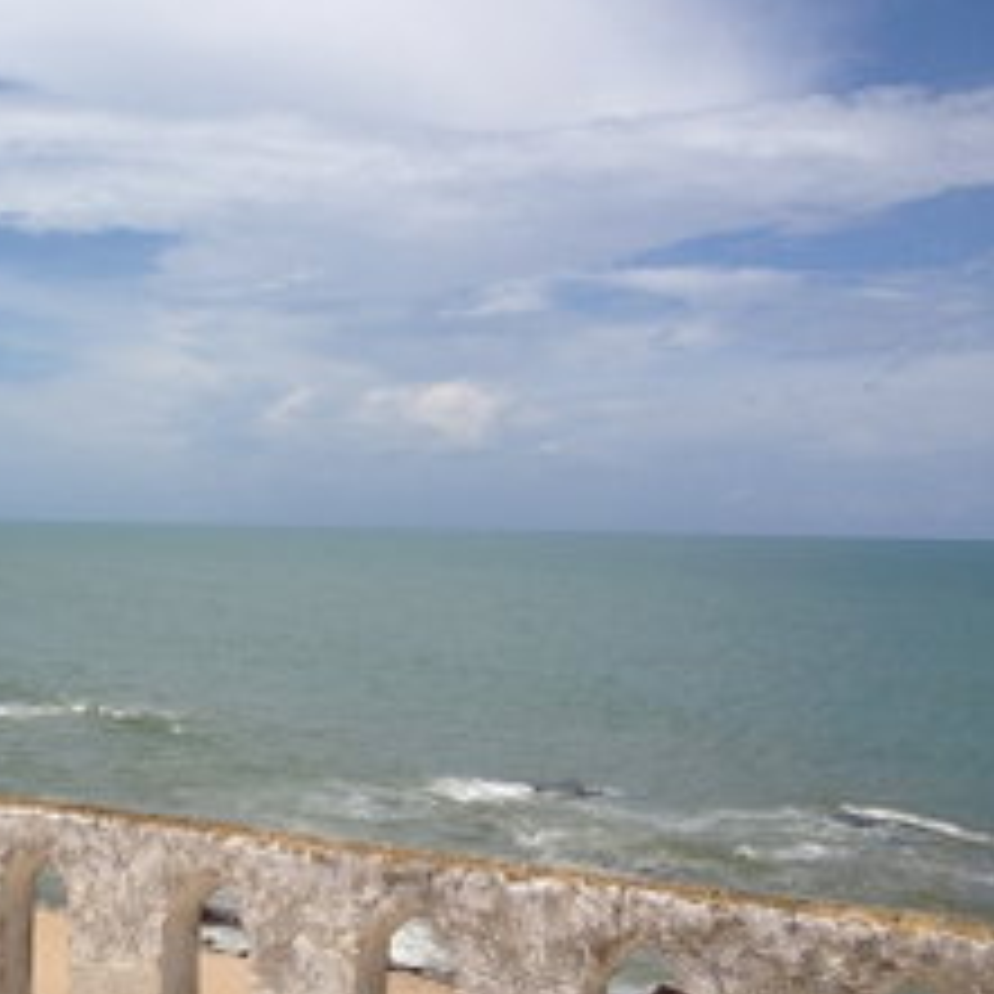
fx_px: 1819
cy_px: 517
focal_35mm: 56
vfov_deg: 30.6
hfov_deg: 29.4
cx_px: 108
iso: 50
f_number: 2.4
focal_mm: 4.28
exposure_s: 1/3953
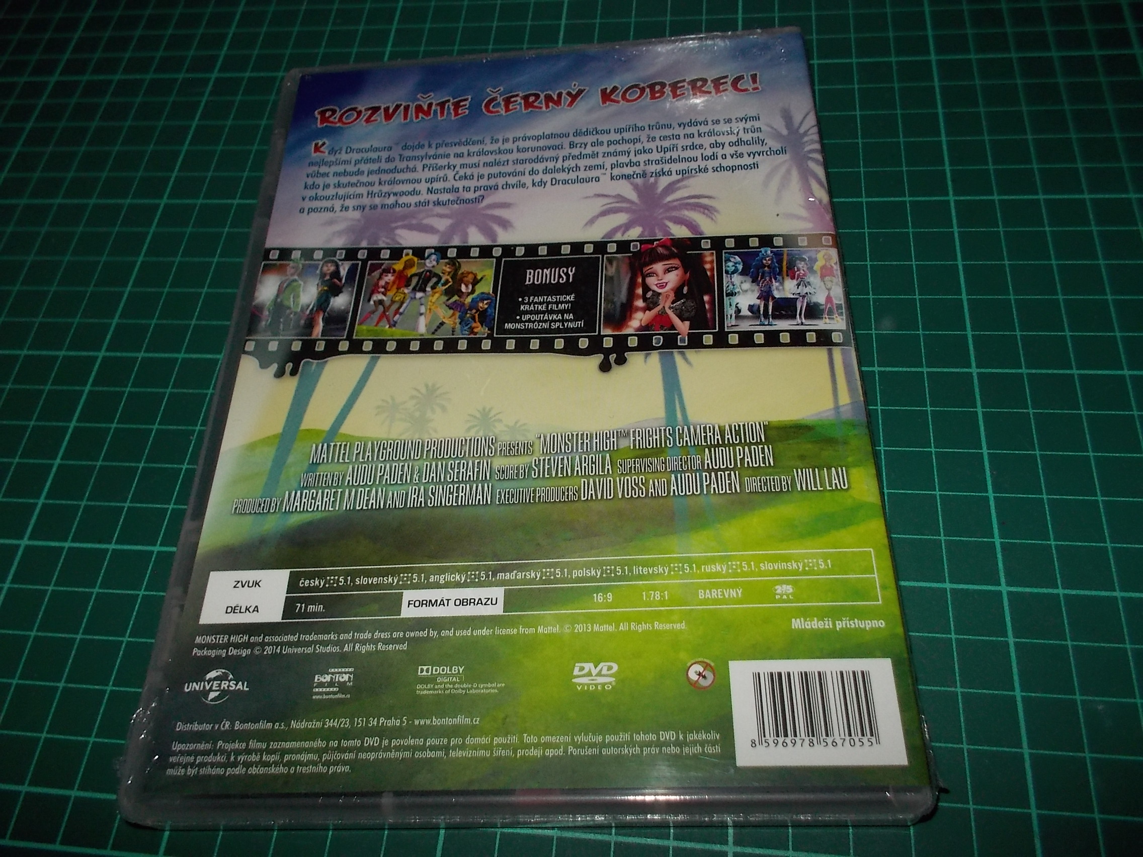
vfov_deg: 48.2
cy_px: 428
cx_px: 572
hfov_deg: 61.7
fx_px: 958
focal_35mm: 29
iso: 200
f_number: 3.3
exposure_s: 1/30
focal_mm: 4.1
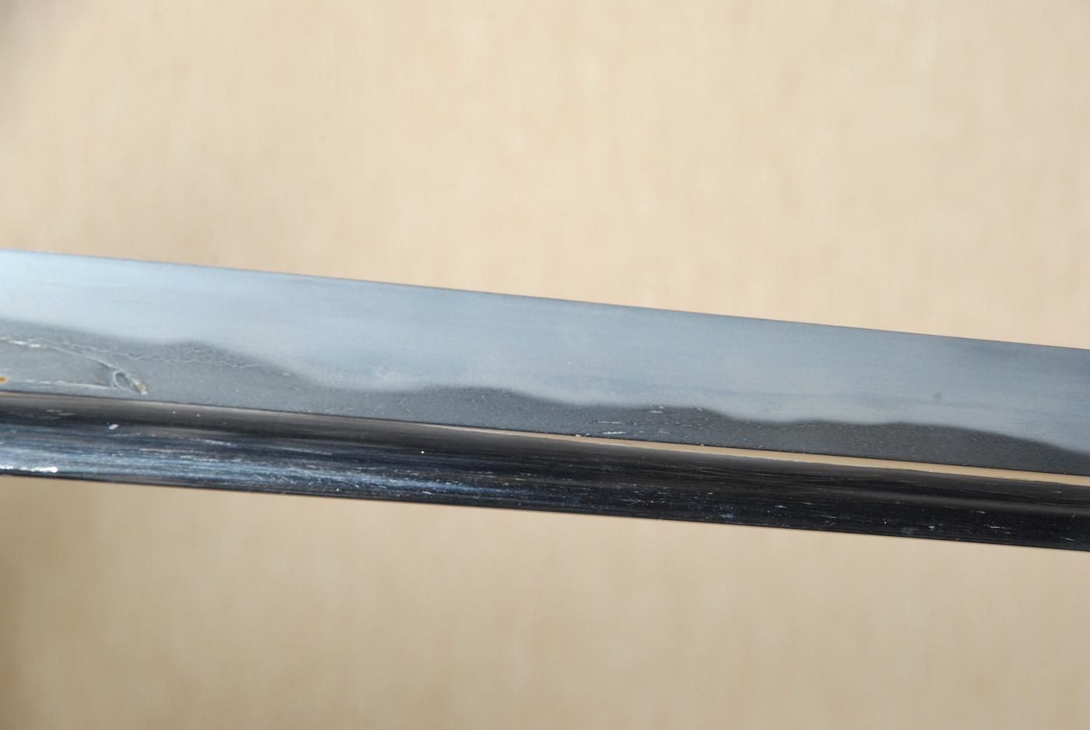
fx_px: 6138
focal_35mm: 202
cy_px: 365
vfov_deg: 6.8
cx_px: 545
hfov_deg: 10.1
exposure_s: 1/2
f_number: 11
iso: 400
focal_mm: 135
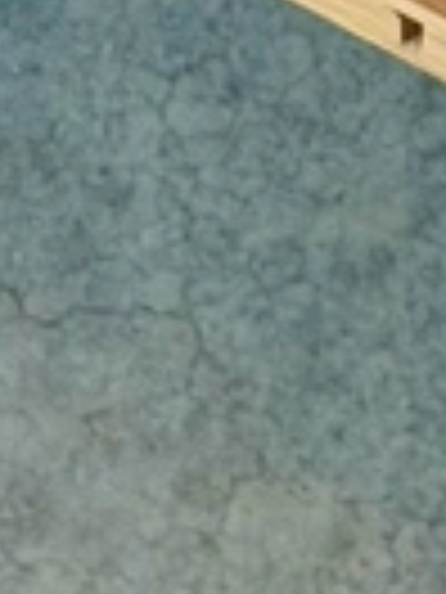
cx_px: 455
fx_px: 5514
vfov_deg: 6.0
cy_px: -576
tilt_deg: -70.0
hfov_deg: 4.6
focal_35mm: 321
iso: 64
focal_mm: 6.76
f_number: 1.78
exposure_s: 1/268
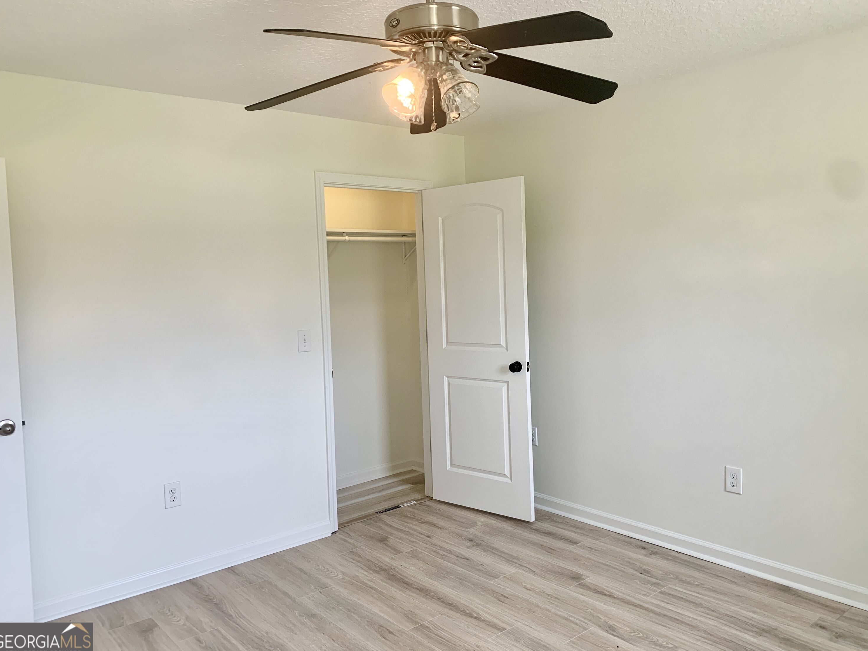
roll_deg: +1.1
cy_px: 318
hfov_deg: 65.3
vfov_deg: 51.4
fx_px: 677
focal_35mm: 27
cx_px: 443
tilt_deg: -2.1
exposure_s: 1/120
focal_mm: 4.25
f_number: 1.8
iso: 100
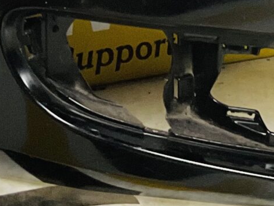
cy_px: -179
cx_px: 257
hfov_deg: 14.1
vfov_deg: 10.1
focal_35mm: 138
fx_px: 1092
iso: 64
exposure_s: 1/50
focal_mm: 3
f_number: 1.8
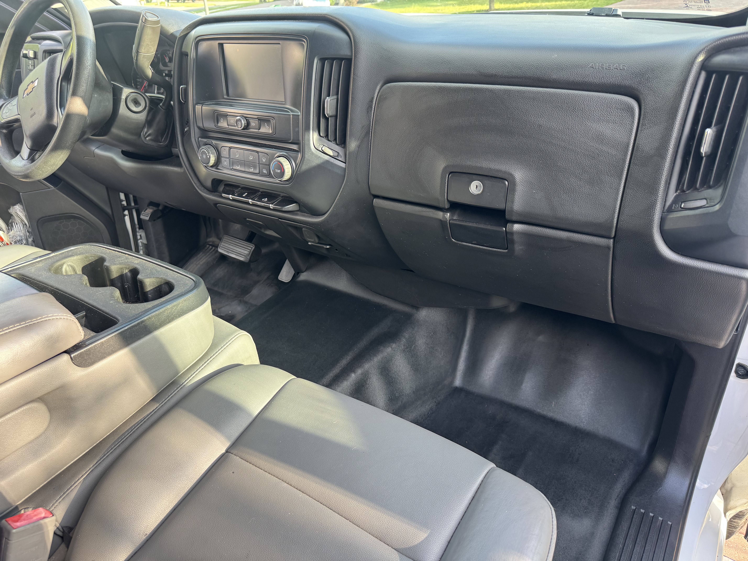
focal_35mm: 24
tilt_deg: -31.3
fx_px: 519
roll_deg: +3.4
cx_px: 374
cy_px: 280
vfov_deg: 56.8
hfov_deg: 71.6
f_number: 1.78
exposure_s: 1/121
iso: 100
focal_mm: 6.76
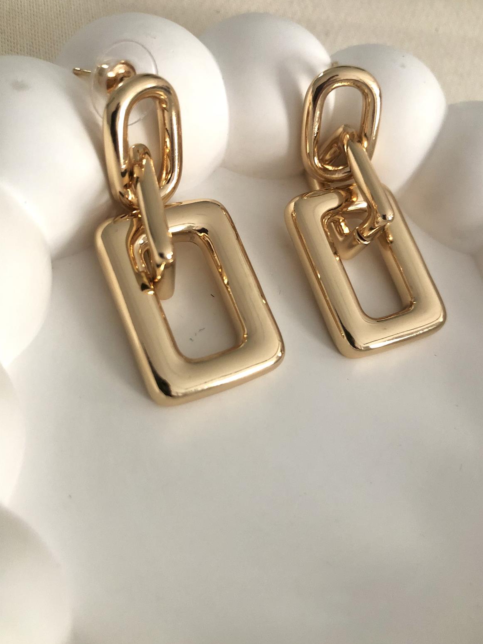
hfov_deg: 48.2
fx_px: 539
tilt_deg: -58.6
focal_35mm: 29
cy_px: 323
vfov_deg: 61.7
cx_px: 249
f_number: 1.8
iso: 100
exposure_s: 1/13
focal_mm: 3.99
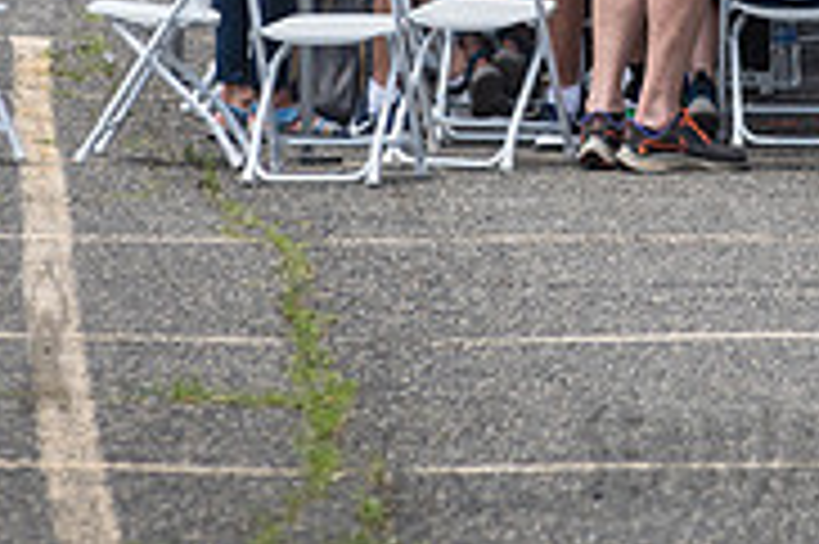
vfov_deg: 2.5
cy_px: -317
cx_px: 914
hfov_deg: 3.7
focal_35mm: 555
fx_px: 12615
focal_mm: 170
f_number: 4.5
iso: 250
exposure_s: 1/1600
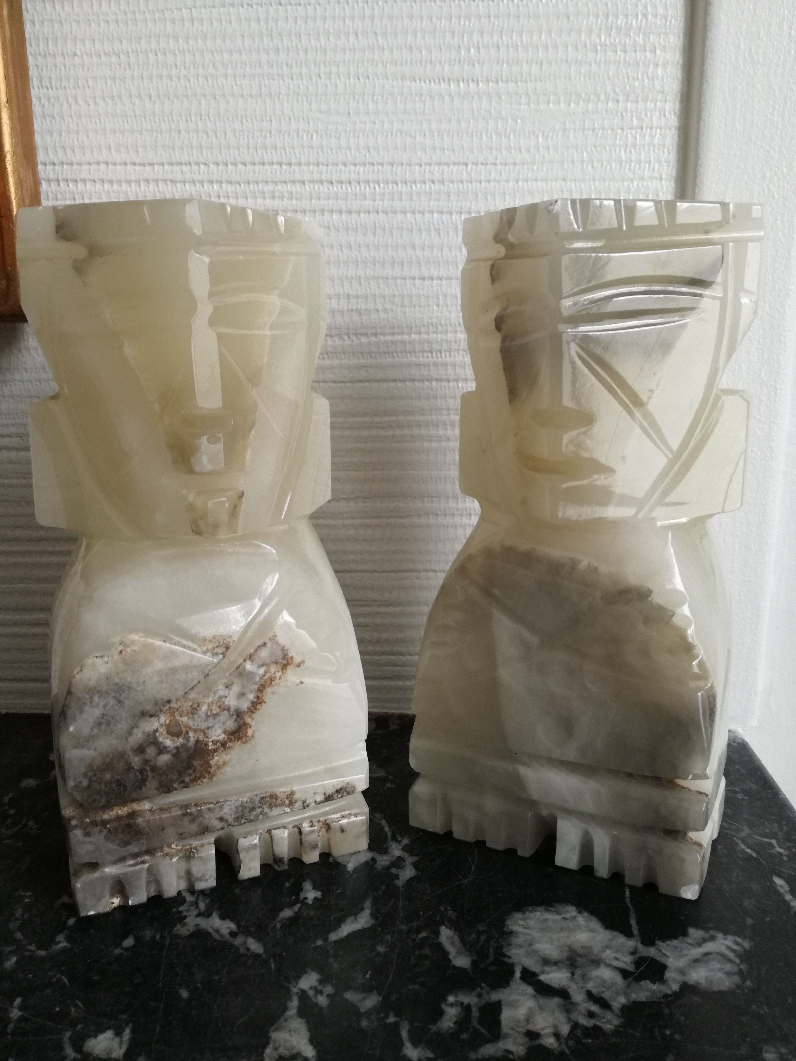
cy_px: 530
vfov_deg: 65.3
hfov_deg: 51.4
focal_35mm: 27
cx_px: 398
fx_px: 828
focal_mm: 3.79
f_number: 2
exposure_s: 1/33.3
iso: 100
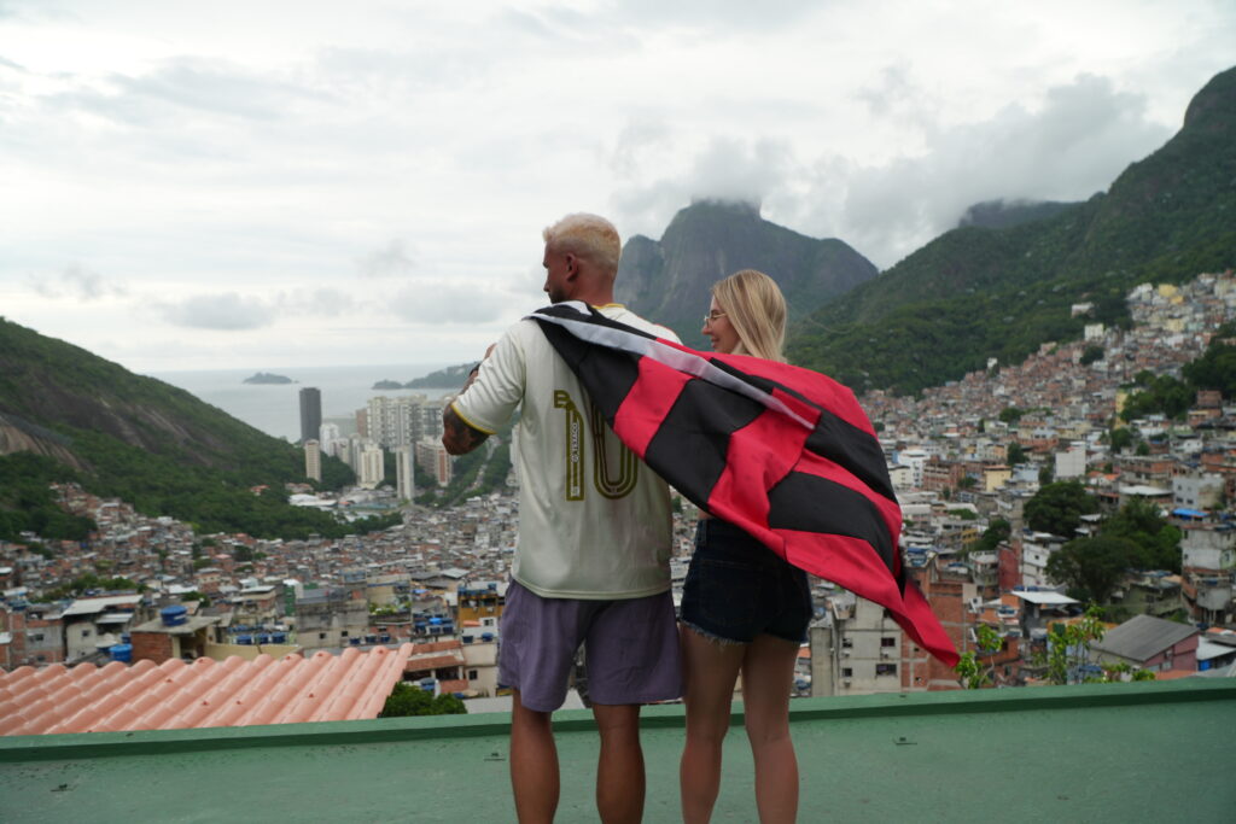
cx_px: 618
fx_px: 927
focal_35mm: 27
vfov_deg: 47.9
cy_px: 412
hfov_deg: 67.4
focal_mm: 18
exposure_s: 1/80
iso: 100
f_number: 4.5
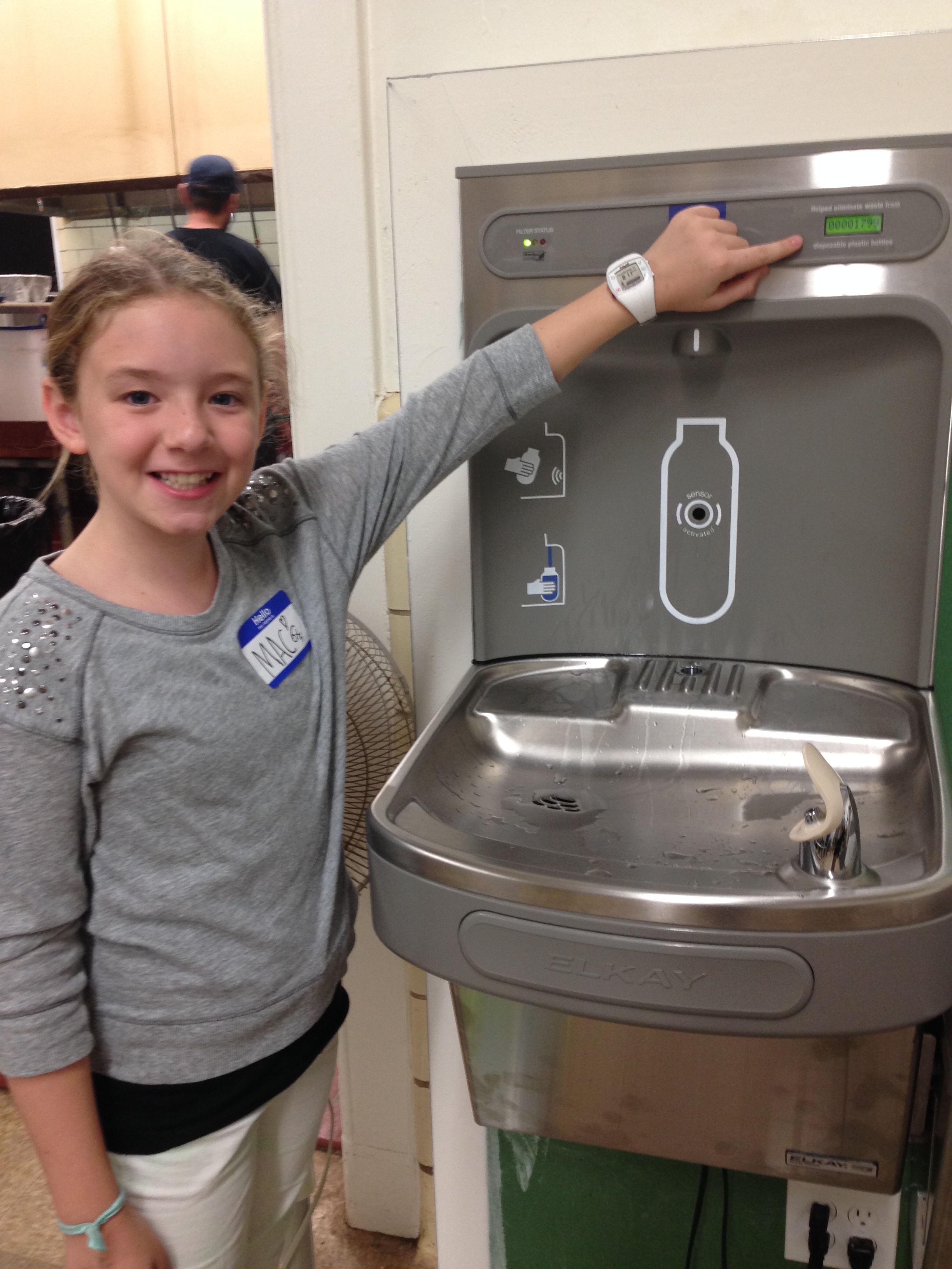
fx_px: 1210
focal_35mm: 33
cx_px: 476
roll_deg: +1.1
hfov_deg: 42.9
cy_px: 634
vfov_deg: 55.4
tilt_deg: -16.5
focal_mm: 4.12
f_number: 2.4
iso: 80
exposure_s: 1/20
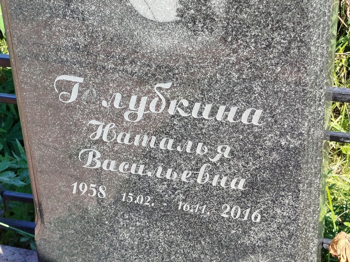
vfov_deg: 56.8
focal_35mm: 24
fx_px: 243
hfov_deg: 71.6
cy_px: 131
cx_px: 175
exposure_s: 1/204
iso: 50
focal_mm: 5.31
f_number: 1.7
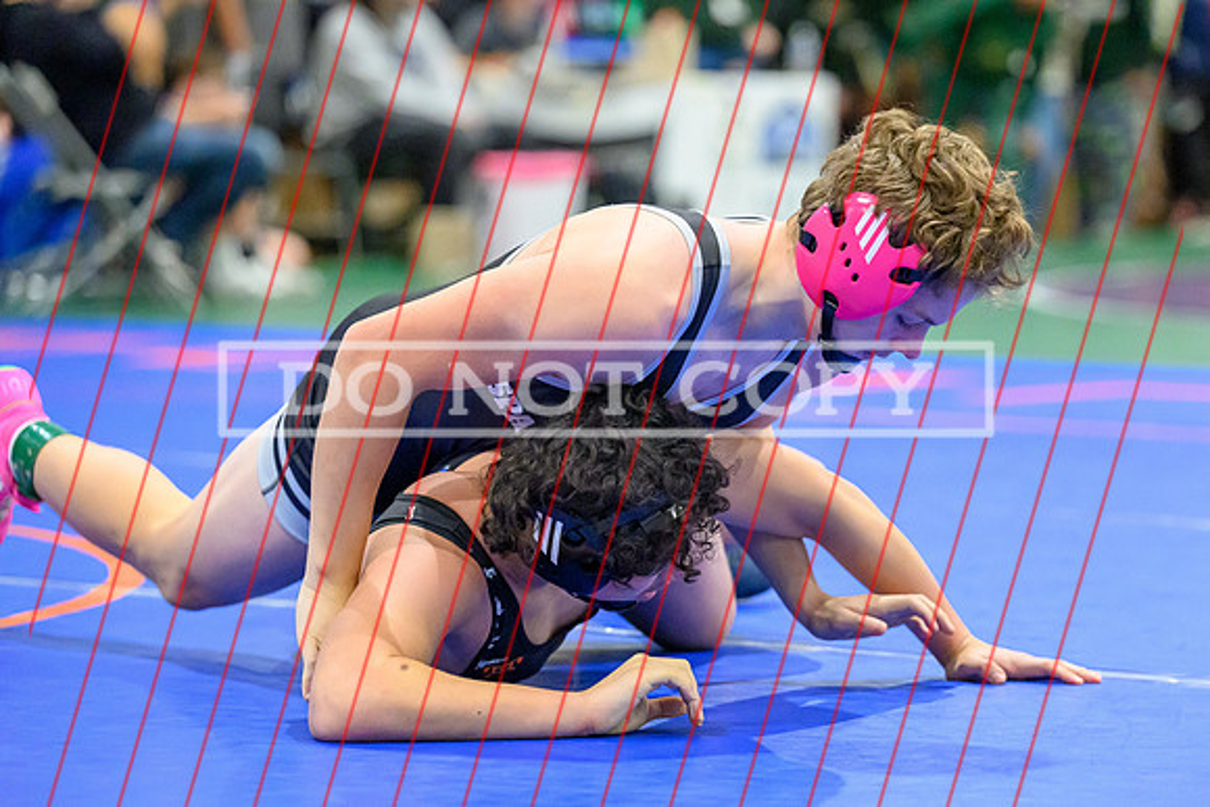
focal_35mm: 154
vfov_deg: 8.9
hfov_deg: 13.4
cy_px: 442
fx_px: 5164
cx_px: 734
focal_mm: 125
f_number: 2.8
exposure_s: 1/640
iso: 7200
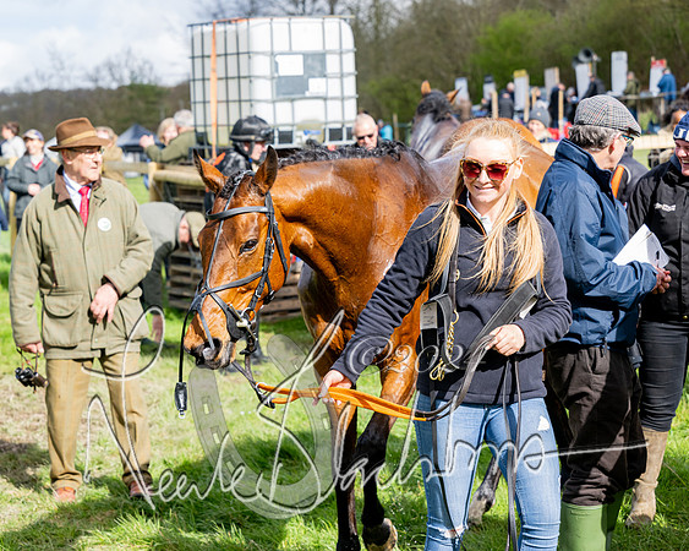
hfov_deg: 22.5
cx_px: 304
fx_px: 1735
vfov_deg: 18.0
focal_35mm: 85
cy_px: 270
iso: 400
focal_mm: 74
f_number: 5.6
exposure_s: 1/800
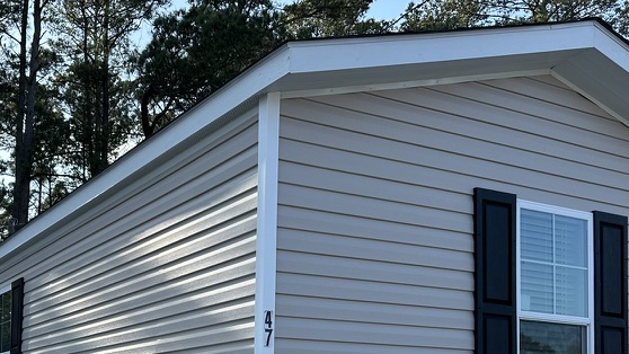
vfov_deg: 23.3
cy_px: 393
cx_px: 144
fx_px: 801
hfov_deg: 41.4
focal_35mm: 48
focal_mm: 6.86
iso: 80
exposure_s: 1/1587
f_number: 1.78
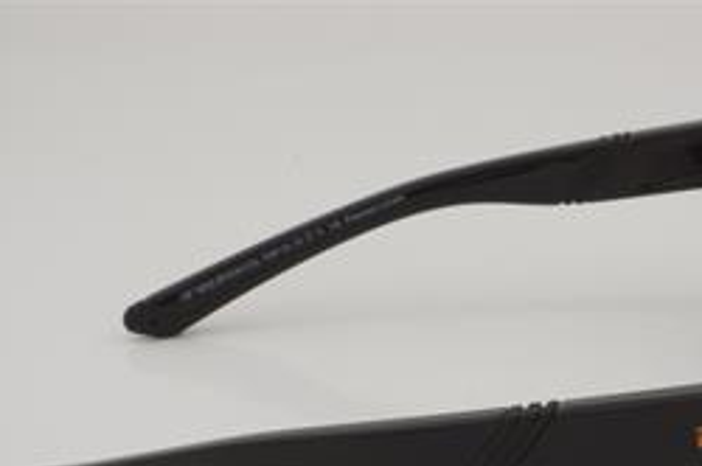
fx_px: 1870
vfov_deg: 14.1
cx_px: 505
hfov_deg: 21.1
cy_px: 371
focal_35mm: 96
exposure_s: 1/3
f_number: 32
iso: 100
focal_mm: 40
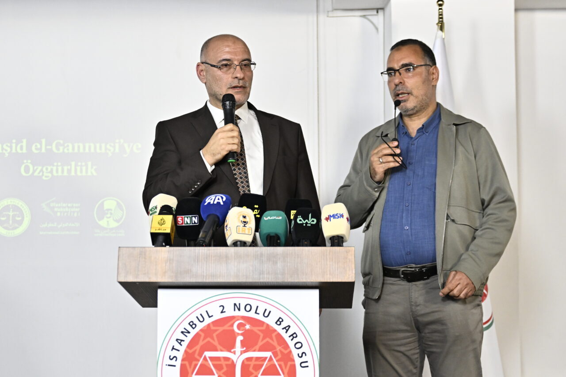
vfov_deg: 19.5
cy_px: 188
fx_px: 1100
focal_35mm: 70
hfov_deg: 28.8
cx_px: 283
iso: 2000
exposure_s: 1/400
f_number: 2.8
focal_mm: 47
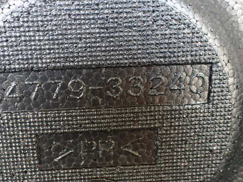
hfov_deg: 48.6
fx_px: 267
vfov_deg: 37.7
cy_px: 87
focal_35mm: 38
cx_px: 95
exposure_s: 1/125
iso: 800
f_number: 2.3
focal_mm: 5.4
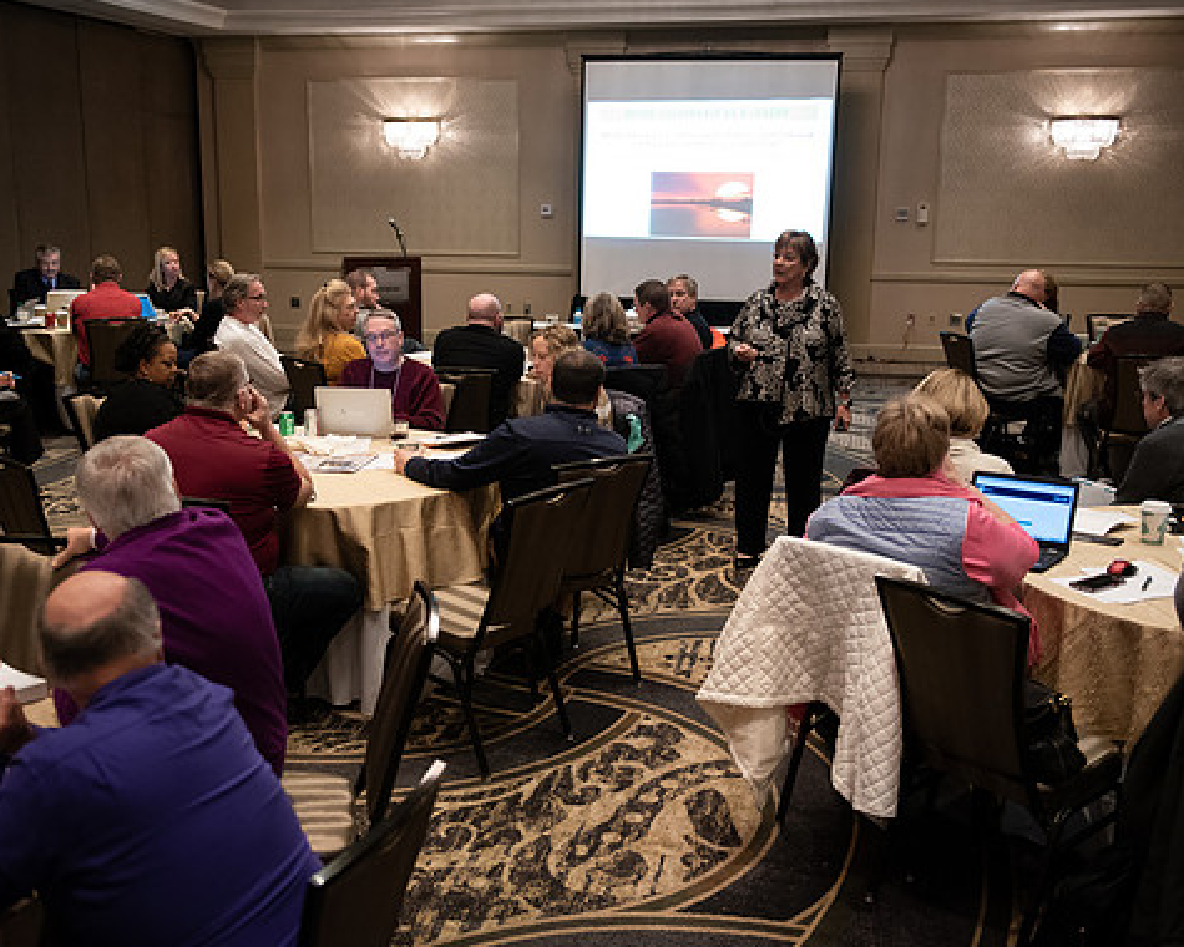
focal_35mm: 39
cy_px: 472
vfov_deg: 38.2
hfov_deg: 46.8
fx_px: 1367
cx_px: 536
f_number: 3.2
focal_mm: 34
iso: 4000
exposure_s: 1/160
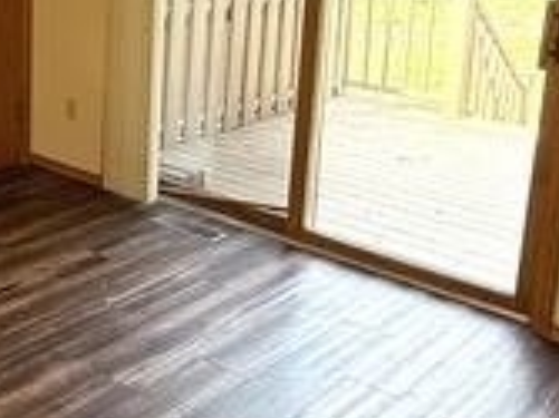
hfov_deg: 32.2
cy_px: 74
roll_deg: -0.3
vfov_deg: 25.5
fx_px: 904
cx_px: 25
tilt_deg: -11.1
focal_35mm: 56
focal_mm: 2.22
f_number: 2.2
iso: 125
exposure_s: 1/120
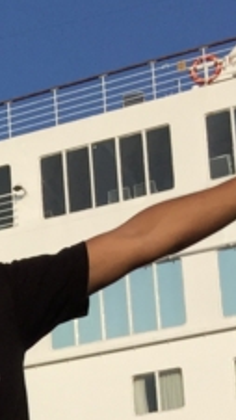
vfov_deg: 14.2
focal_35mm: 143
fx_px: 1592
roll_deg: -1.9
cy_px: 602
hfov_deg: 7.5
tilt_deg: +10.6
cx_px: -465
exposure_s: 1/3968
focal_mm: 4.15
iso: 32
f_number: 2.2
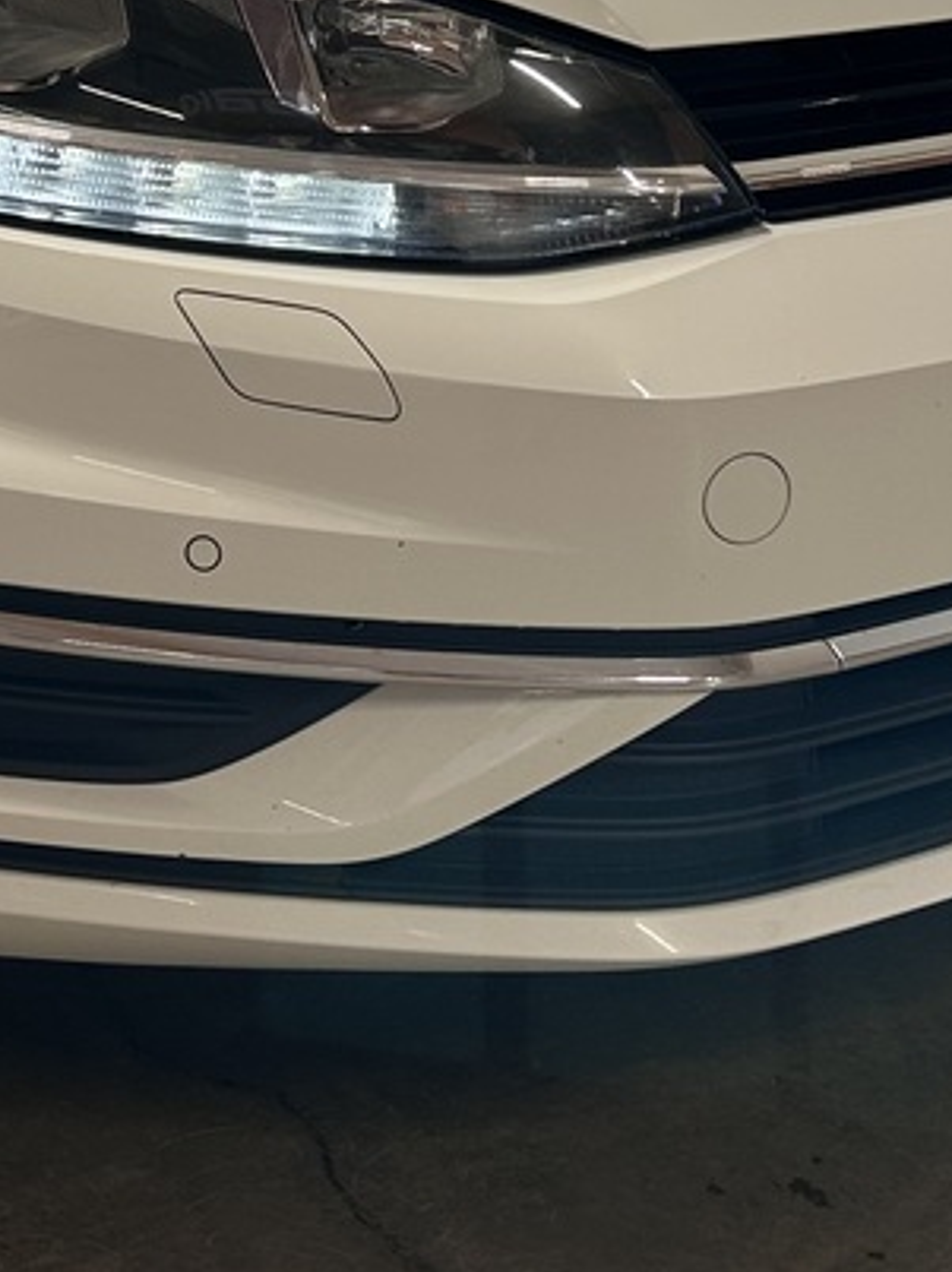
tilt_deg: -10.1
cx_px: 215
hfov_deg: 17.0
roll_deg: -0.2
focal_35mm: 86
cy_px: -228
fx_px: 3157
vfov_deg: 21.3
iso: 64
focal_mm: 6.86
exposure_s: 1/84
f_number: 1.78
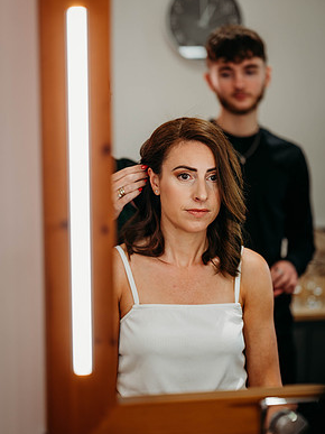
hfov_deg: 15.6
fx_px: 1190
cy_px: 222
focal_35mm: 95
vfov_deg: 20.7
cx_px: 159
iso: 200
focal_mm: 85
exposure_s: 1/200
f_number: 1.8
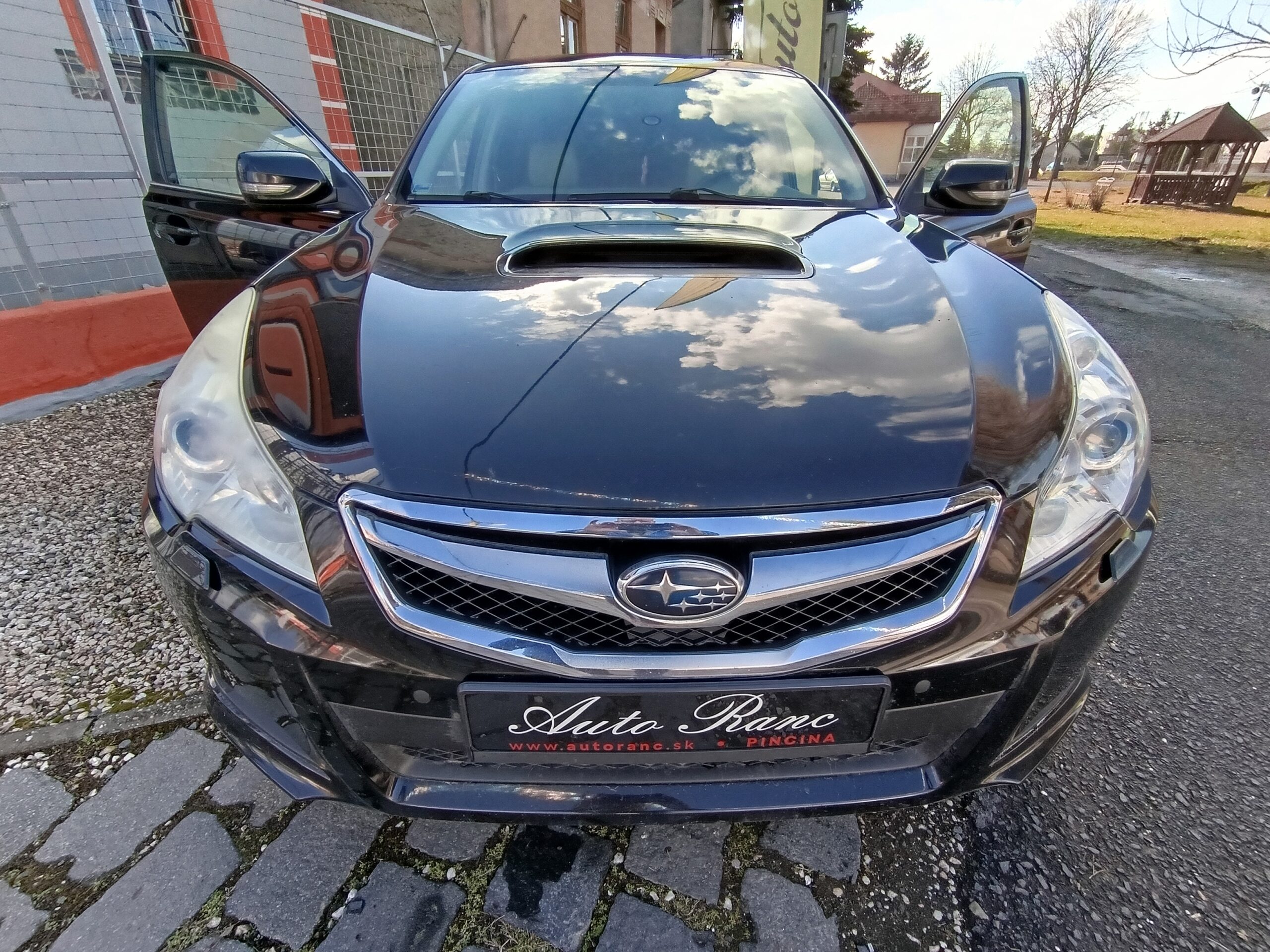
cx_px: 635
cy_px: 476
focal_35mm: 16
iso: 50
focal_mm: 1.65
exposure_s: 1/154
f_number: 2.2
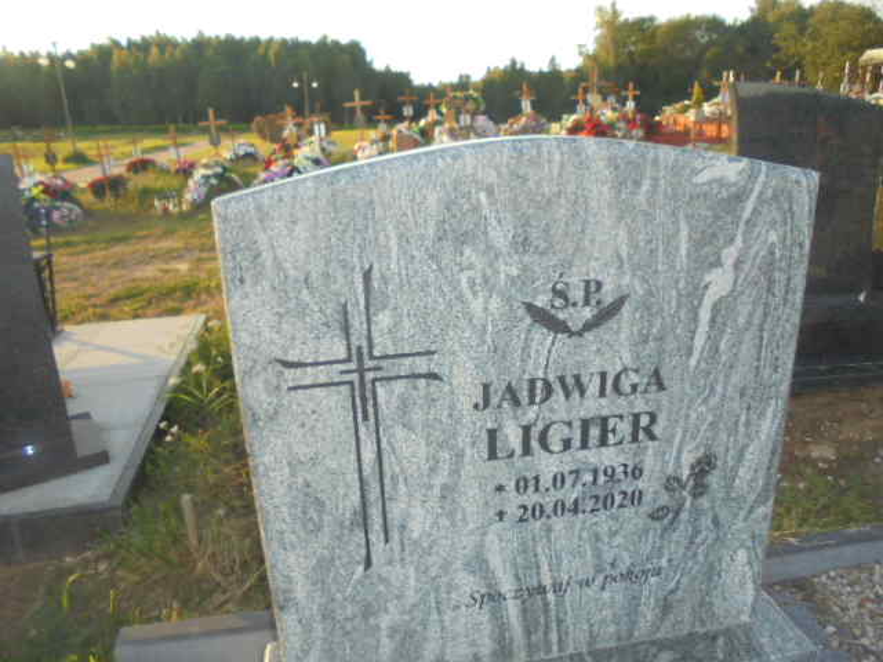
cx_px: 442
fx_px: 663
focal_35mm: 26
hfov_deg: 67.3
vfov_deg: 53.1
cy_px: 331
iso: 100
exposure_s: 1/100
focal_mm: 4.6
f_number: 3.5
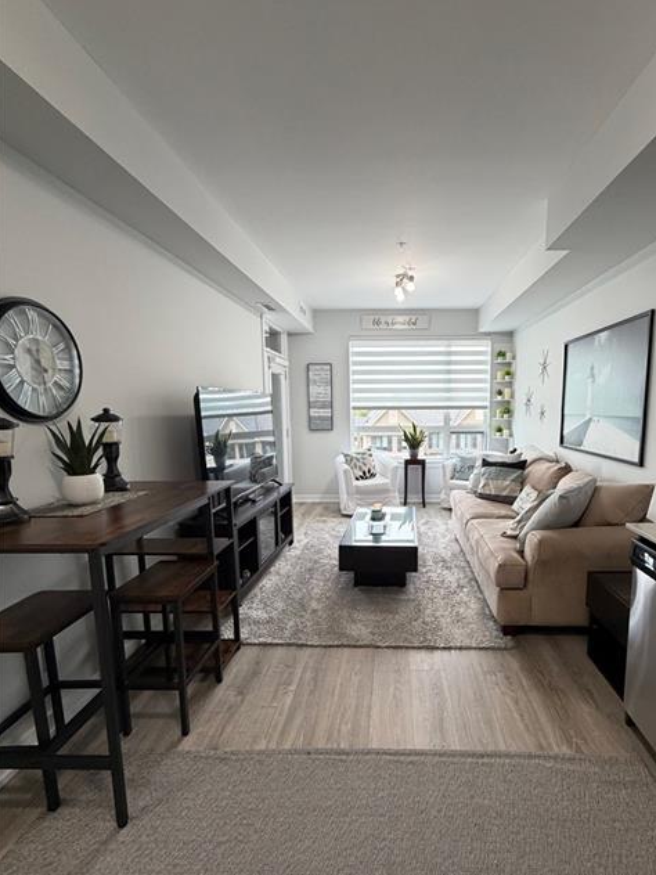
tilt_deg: -8.0
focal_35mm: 17
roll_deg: -0.5
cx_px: 394
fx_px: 430
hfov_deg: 73.9
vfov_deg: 90.9
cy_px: 464
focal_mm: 2.22
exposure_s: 1/60
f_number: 2.2
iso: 200
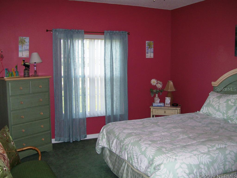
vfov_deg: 39.7
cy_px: 89
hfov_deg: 51.4
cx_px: 118
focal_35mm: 36
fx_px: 246
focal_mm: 6
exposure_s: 1/64
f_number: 2.7
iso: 80
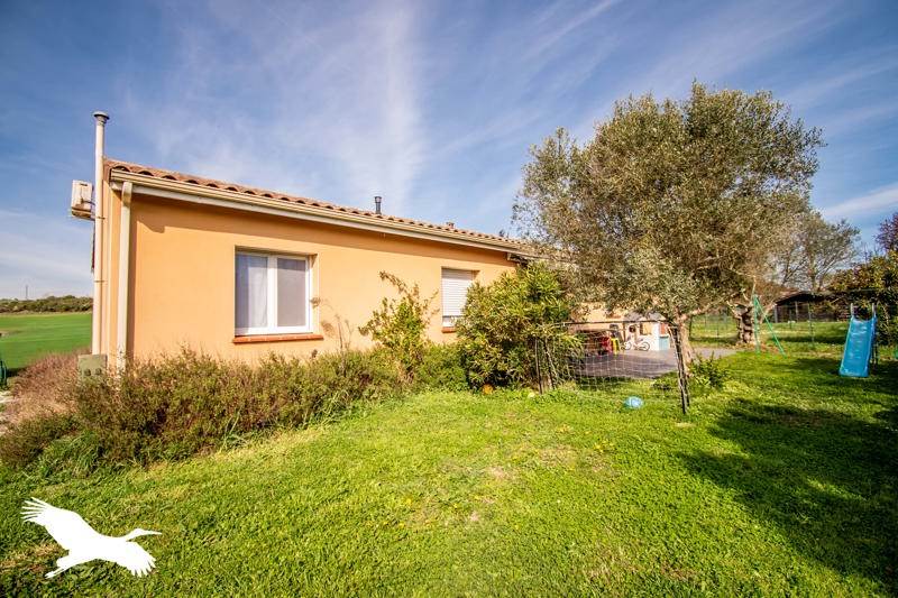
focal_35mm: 15
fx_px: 374
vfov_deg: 77.3
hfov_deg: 100.4
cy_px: 299
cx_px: 449
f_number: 4.5
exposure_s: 1/500
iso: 160
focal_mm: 10
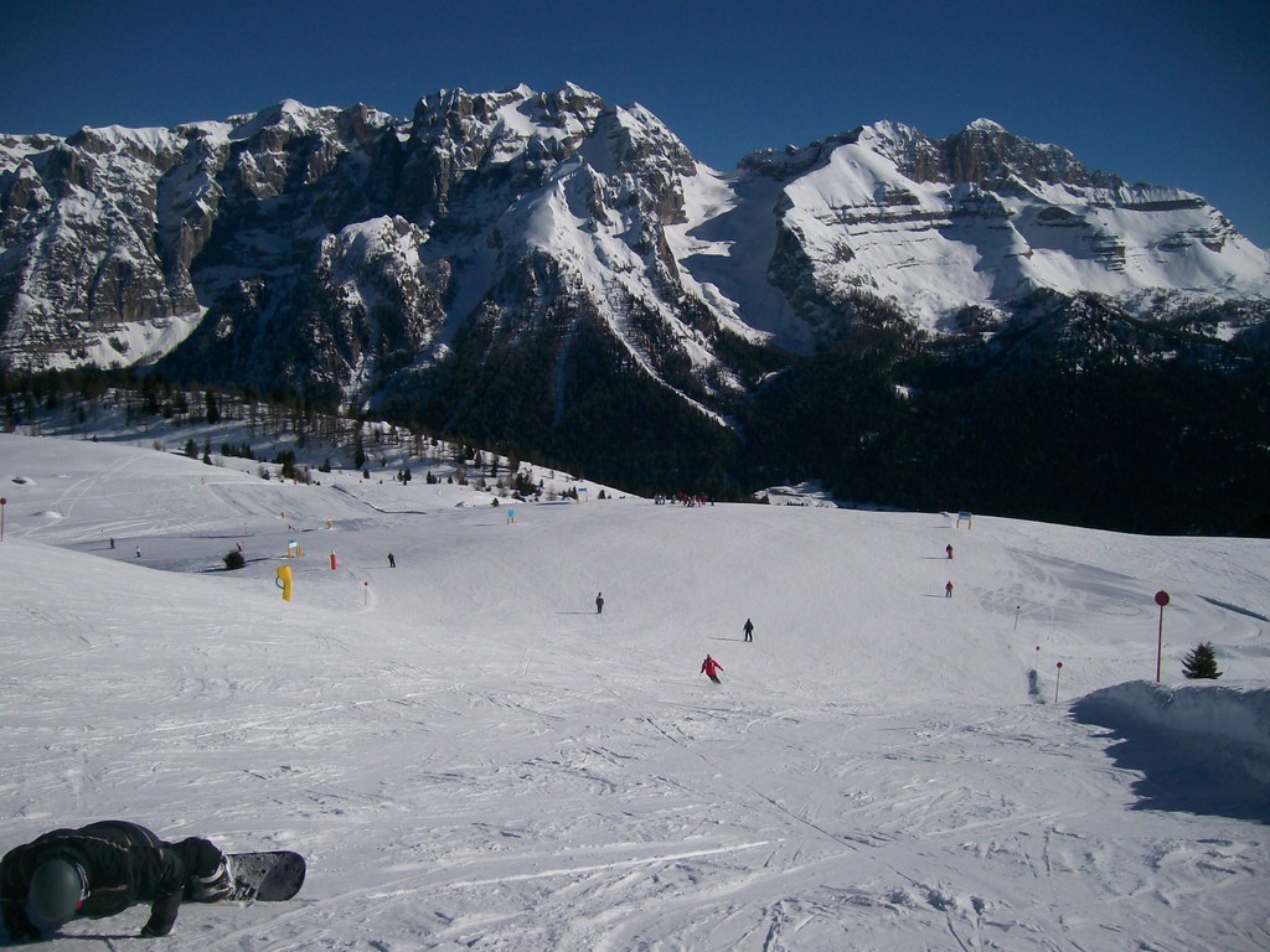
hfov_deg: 52.6
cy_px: 476
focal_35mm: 35
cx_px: 635
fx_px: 1284
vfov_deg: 40.7
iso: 80
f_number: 7.2
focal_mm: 5.8
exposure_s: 1/975
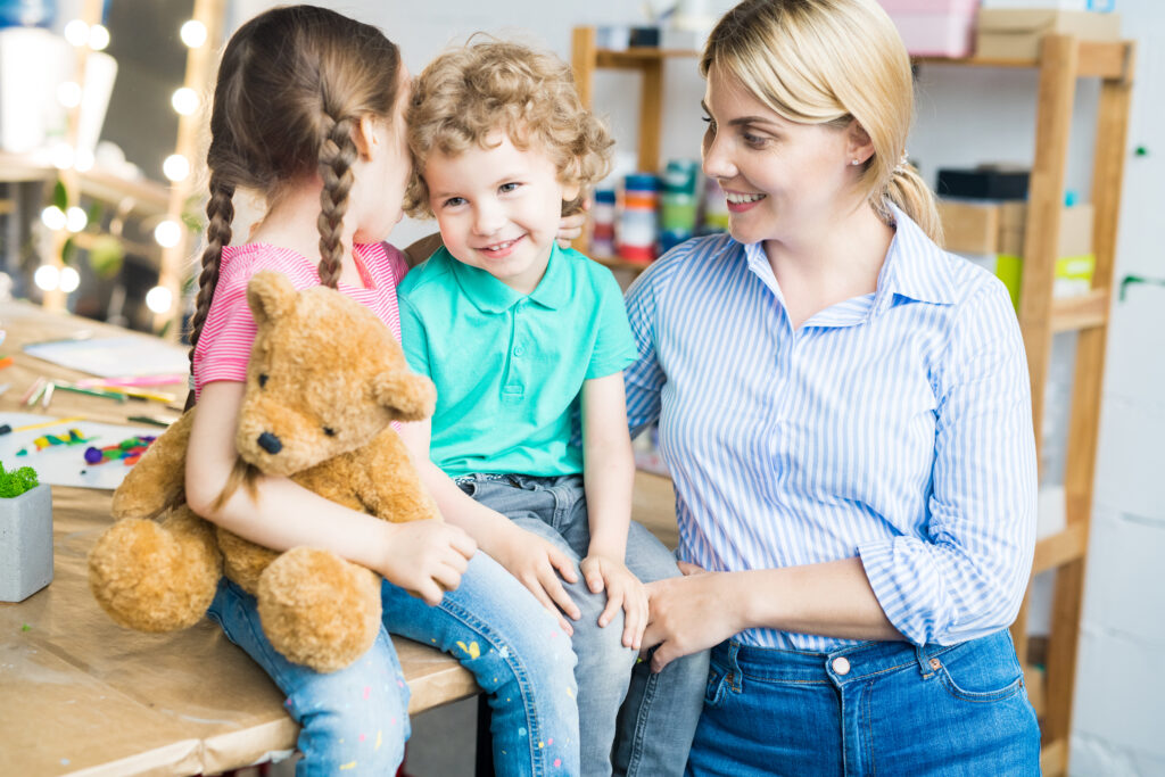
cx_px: 582
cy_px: 388
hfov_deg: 39.6
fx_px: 1618
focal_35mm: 50
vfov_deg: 27.0
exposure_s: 1/160
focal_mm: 50
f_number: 3.2
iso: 800
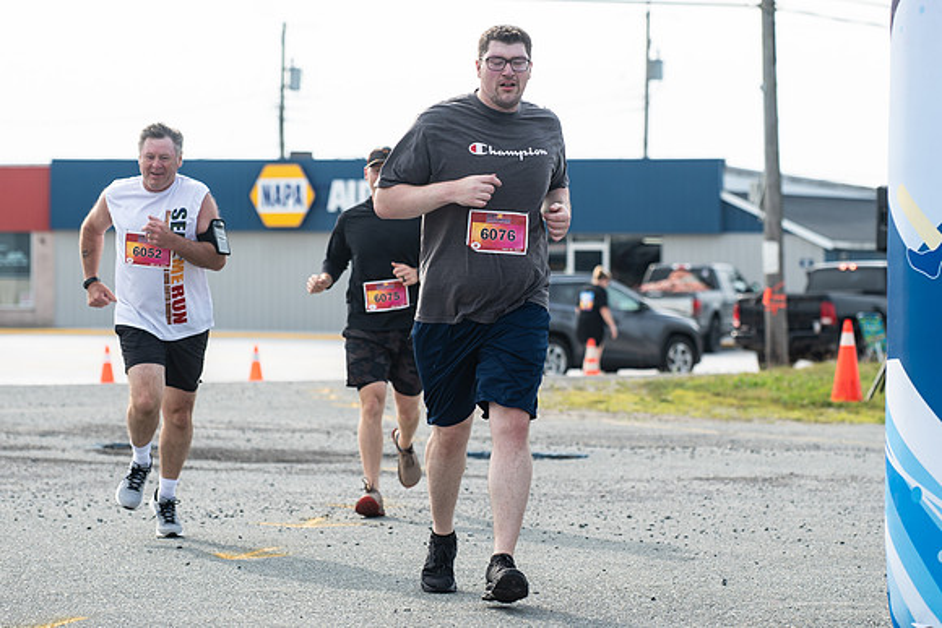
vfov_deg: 9.8
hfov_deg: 14.6
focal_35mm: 140
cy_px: 208
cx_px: 471
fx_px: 3673
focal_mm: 105
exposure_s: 1/1000
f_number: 4.5
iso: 250
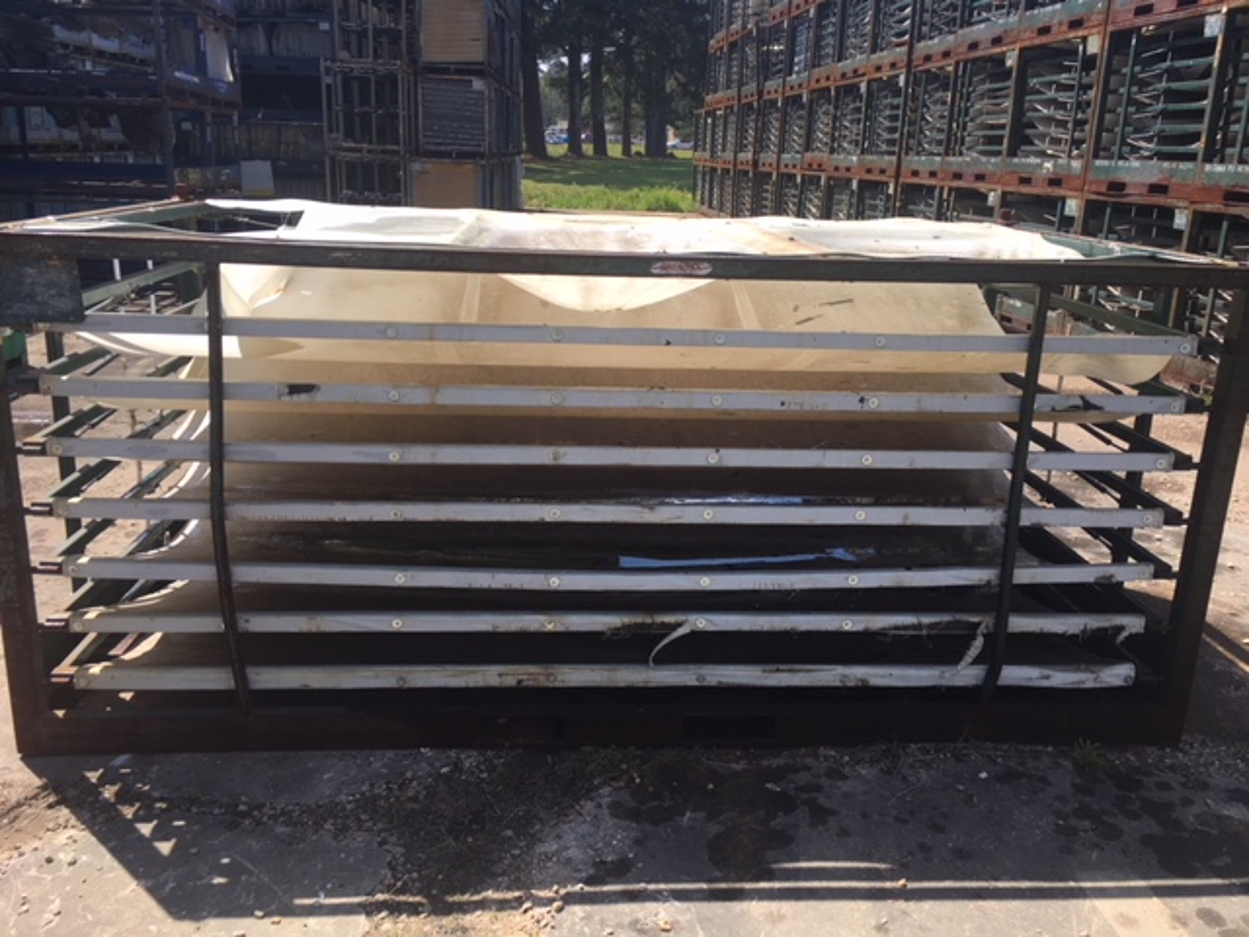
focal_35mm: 29
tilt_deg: -15.1
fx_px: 1046
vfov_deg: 48.2
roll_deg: -1.7
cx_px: 624
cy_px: 468
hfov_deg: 61.7
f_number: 2.2
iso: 25
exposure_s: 1/884
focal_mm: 4.15
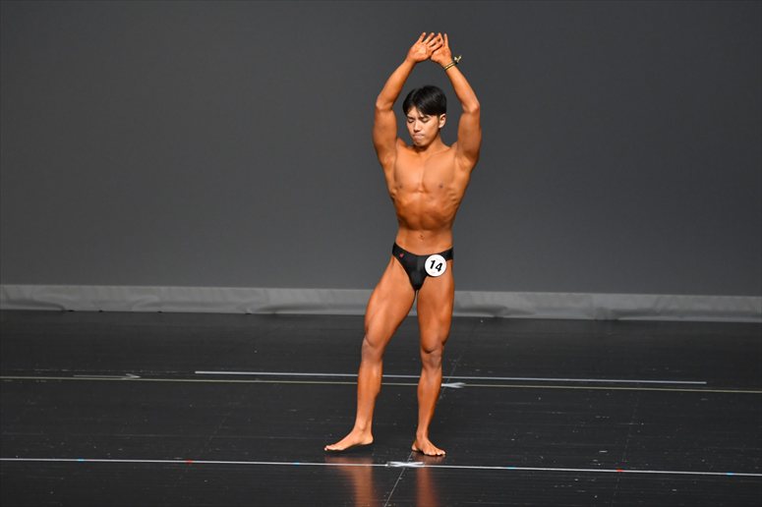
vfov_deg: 4.8
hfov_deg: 7.2
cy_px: 254
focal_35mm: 285
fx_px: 6030
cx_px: 381
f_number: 5.6
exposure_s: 1/400
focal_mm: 190
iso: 2500
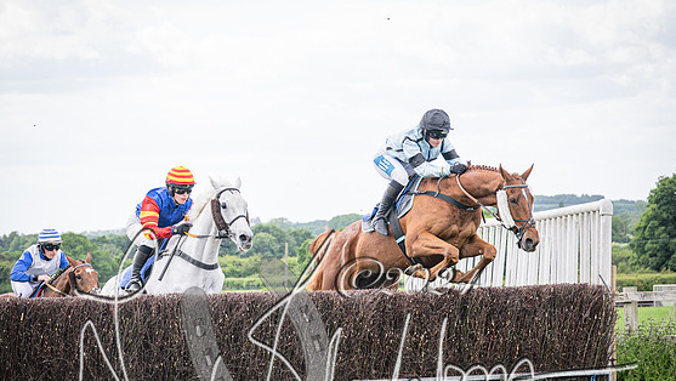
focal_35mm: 146
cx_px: 122
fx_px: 2618
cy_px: 222
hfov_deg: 14.6
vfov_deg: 8.3
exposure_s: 1/1600
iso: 400
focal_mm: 70
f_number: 4
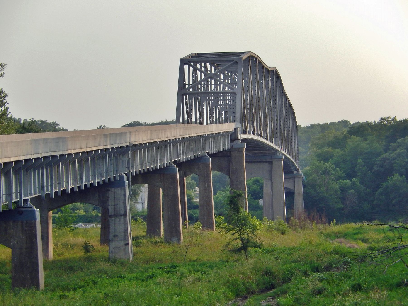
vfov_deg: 8.8
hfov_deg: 11.7
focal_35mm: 169
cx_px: 204
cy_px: 153
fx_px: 1992
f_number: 5.7
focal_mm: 30.3
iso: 125
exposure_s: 1/400
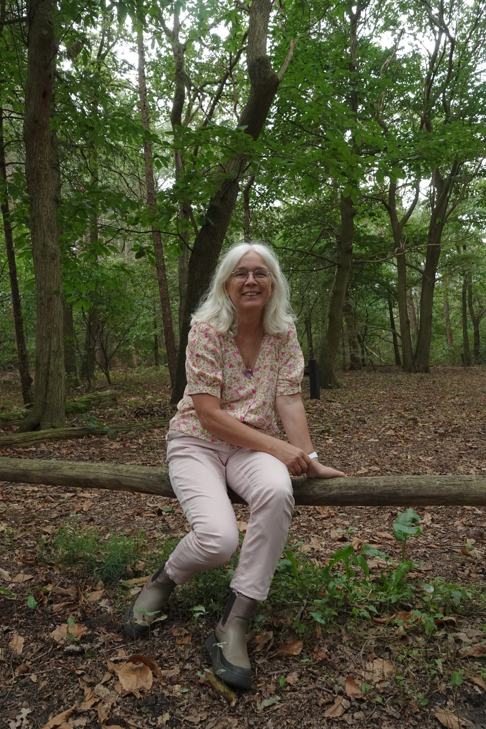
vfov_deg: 63.7
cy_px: 364
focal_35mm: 29
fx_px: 587
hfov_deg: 45.0
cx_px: 243
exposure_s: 1/250
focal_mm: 10.8
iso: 1000
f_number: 4
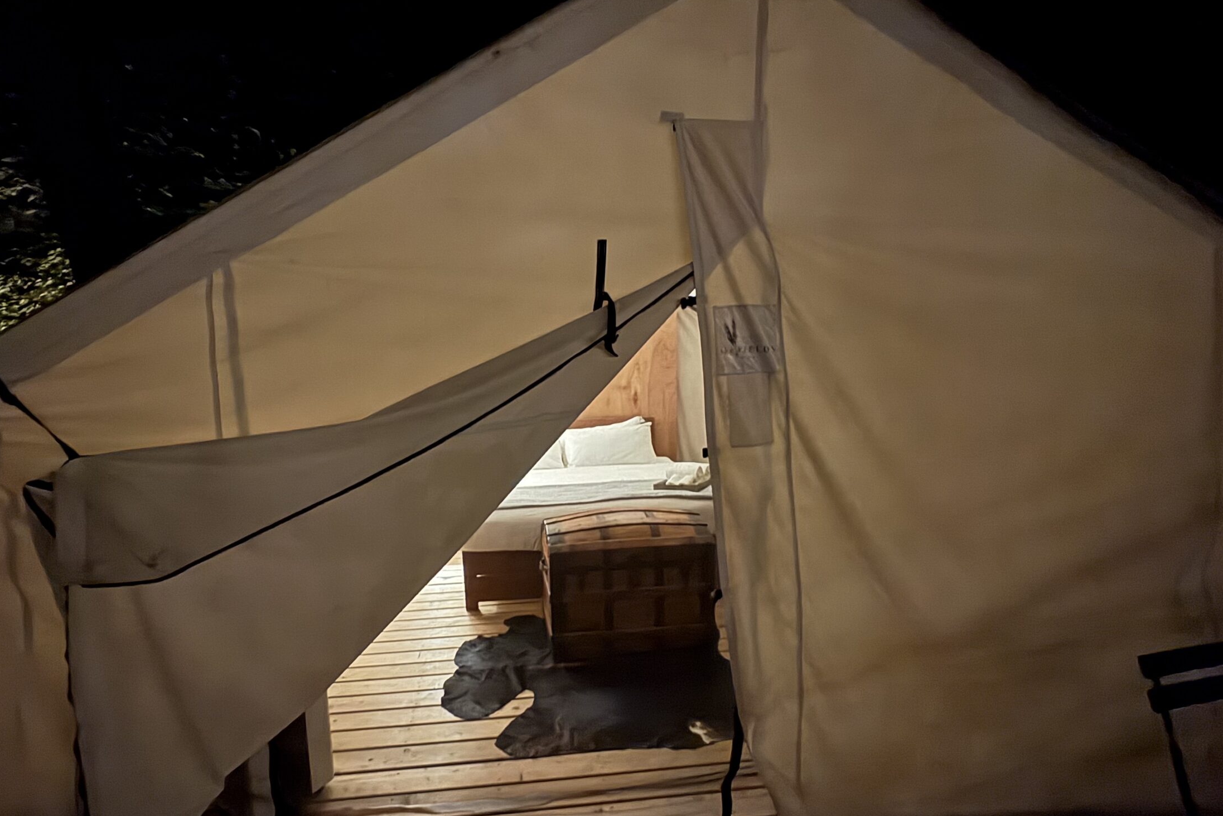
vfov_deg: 70.3
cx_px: 542
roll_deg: +3.3
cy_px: 449
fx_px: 577
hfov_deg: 92.9
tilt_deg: -7.9
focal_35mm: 17
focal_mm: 2.22
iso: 2000
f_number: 2.2
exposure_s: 1/7
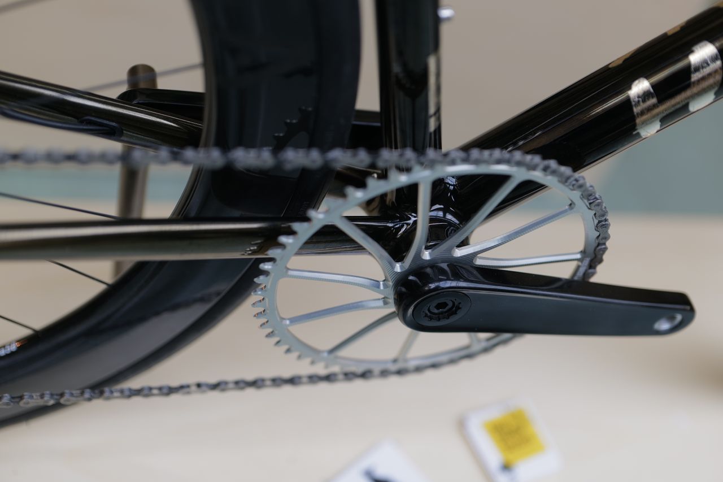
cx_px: 362
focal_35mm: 50
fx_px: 1004
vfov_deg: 27.0
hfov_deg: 39.6
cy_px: 241
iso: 100
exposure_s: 1/160
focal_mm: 50
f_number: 1.8
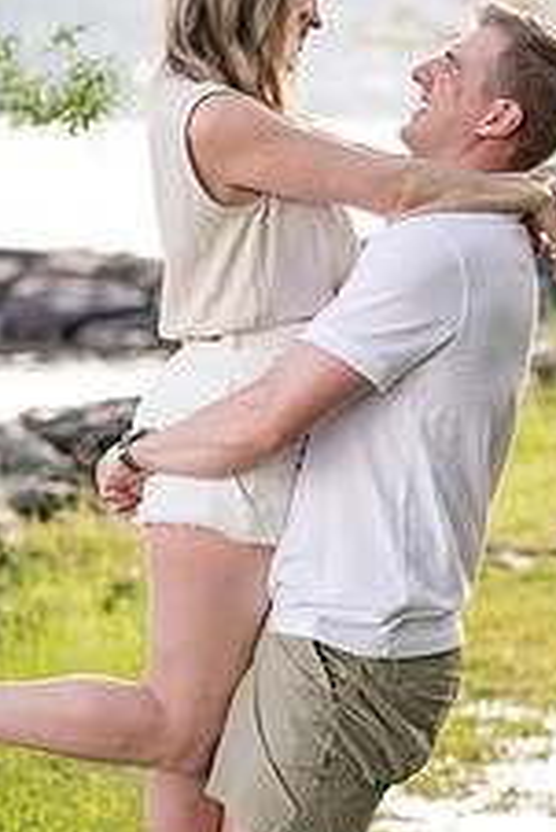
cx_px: 335
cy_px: 526
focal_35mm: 169
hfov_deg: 8.1
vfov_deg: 12.1
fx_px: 3909
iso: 800
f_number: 3.5
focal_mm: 85
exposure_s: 1/1000
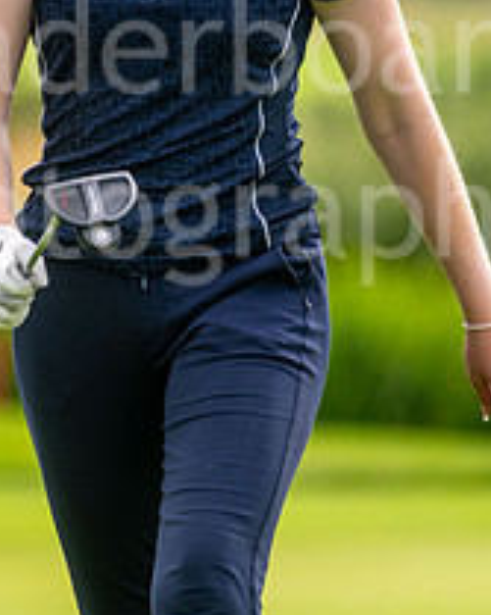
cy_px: 72
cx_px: 194
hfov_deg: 2.0
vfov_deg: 2.5
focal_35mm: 781
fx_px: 14197
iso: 200
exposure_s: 1/500
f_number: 4
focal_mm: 300
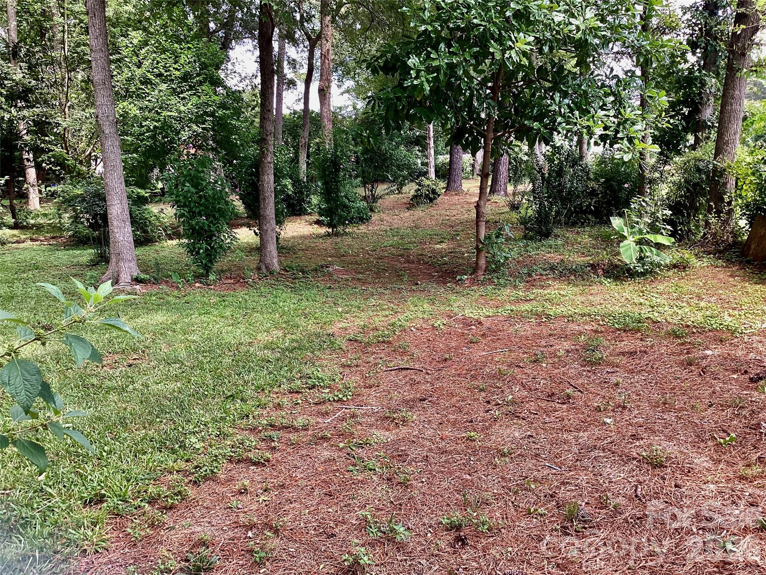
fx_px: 686
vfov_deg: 45.4
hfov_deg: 58.4
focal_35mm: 31
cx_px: 383
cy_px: 288
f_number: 2.4
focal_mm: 3.3
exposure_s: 1/120
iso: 32
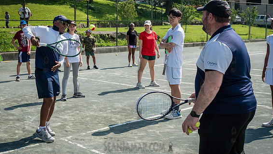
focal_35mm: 55
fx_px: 398
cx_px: 84
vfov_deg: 21.8
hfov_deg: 37.3
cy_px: 55
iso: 250
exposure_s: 1/1250
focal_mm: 31
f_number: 4.5
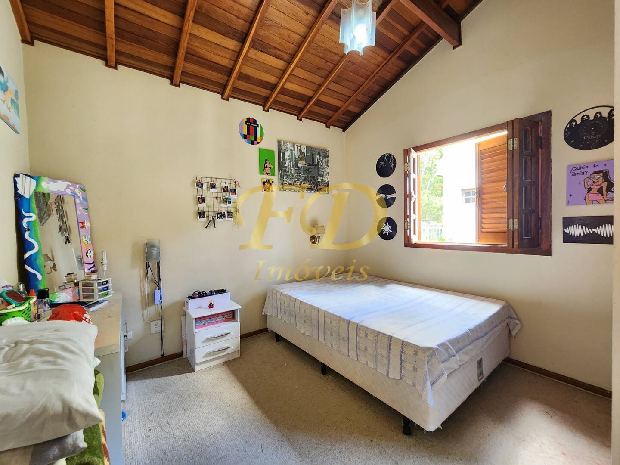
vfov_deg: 89.9
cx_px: 310
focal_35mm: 13
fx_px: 233
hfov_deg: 106.2
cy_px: 232
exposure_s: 1/30
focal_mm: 2.2
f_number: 2.2
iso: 400
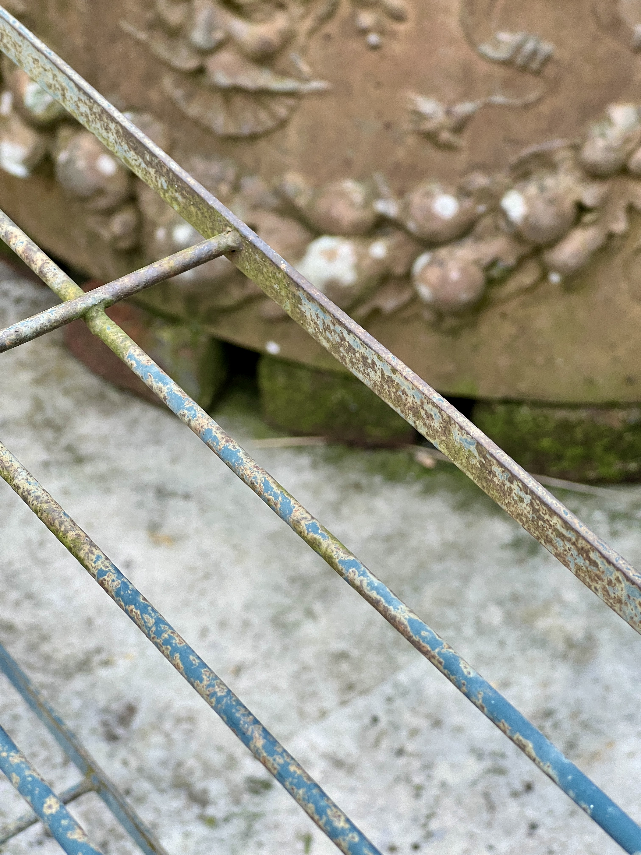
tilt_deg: -44.2
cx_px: 320
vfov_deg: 25.3
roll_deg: +0.8
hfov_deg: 19.1
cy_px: 428
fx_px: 1901
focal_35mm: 77
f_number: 2.8
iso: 64
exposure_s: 1/99
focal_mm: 9
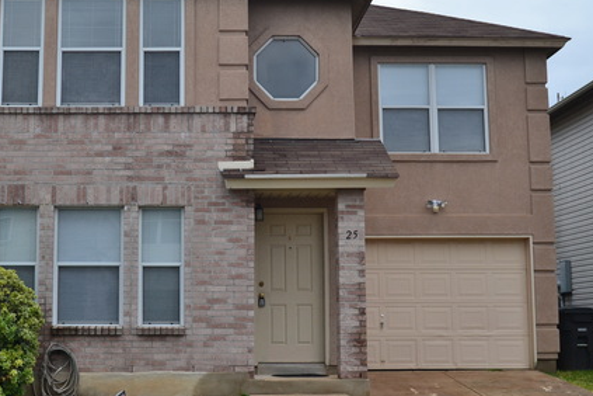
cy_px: 166
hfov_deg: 33.6
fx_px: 972
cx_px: 198
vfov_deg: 23.0
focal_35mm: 59
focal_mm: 26
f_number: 9
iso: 400
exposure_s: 1/125
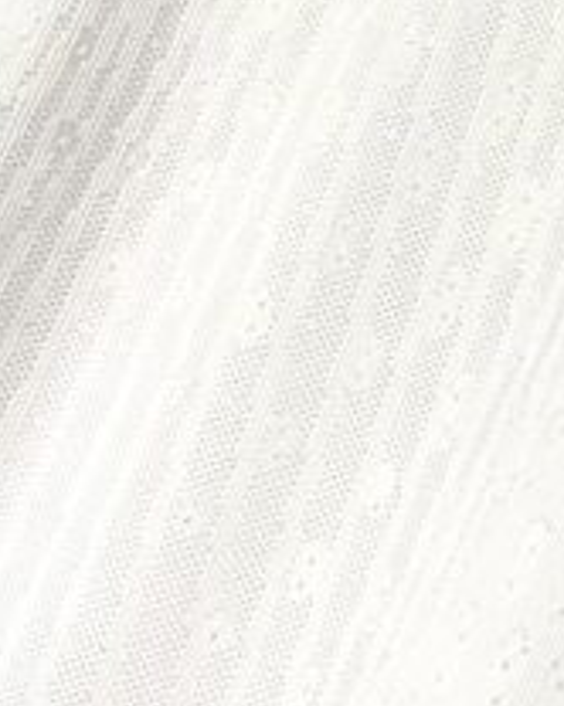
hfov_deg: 11.4
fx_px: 2612
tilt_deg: +8.9
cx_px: 1029
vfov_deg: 15.3
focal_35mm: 125
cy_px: 85
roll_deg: -23.4
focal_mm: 4.25
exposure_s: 1/60
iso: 125
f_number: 1.8
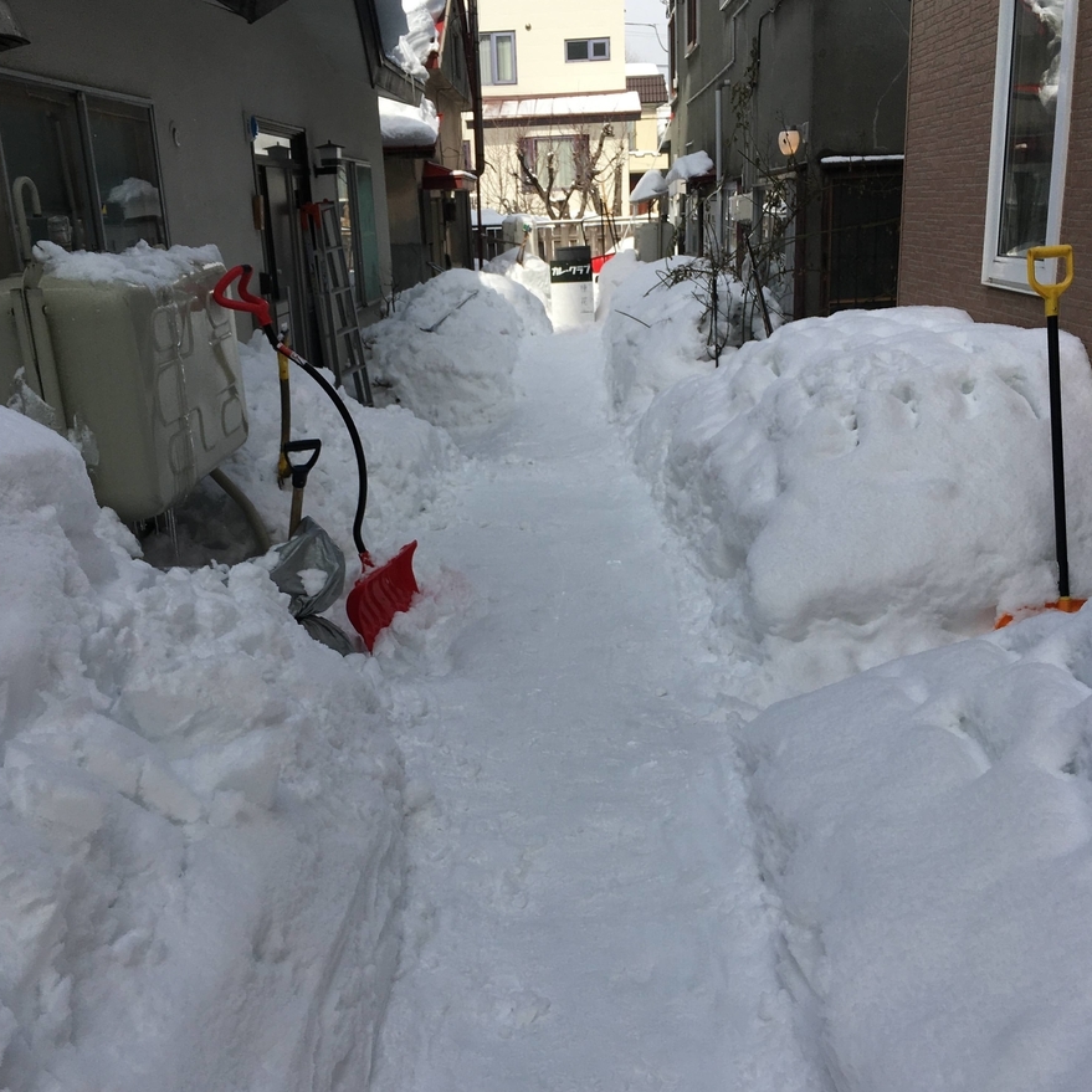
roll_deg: +2.0
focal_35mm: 35
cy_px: 609
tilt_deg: -12.5
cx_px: 535
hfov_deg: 47.2
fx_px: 1249
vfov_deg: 47.1
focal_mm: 4.15
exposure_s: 1/2404
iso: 25
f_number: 2.2
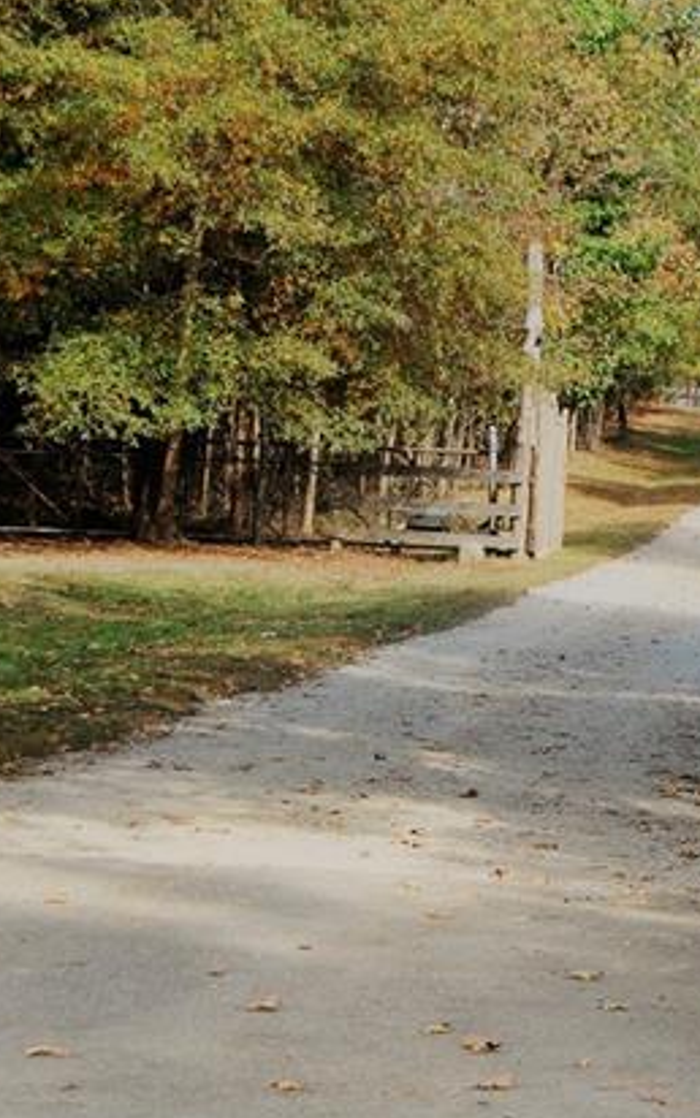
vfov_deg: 18.3
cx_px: 654
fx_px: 3475
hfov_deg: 11.4
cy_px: 581
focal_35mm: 114
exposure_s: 1/125
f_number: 5.6
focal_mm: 40
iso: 100
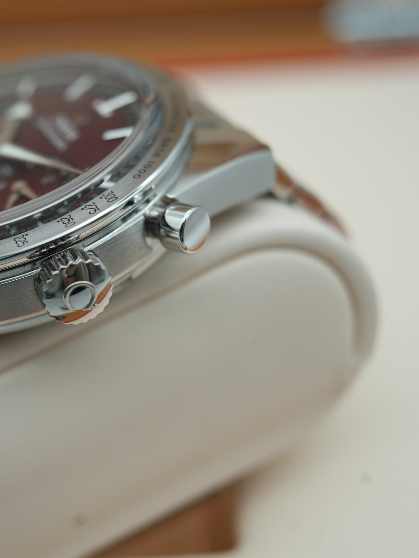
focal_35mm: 53
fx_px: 856
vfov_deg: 36.2
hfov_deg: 26.8
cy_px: 281
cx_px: 63
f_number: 5
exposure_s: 1/250
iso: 400
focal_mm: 35
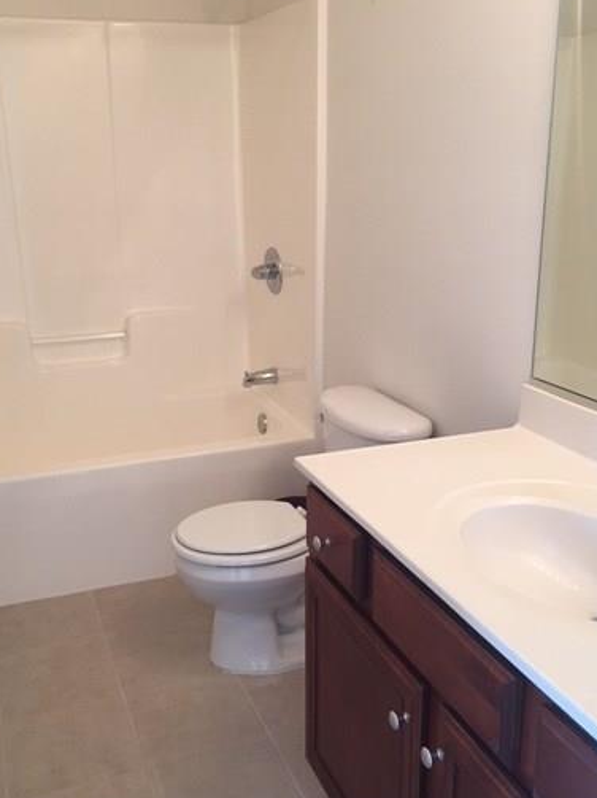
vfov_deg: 50.2
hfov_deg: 38.6
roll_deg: +1.1
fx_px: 852
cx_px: 279
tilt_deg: -16.0
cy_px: 407
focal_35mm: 37
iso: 25
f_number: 2.2
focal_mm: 4.15
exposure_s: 1/30
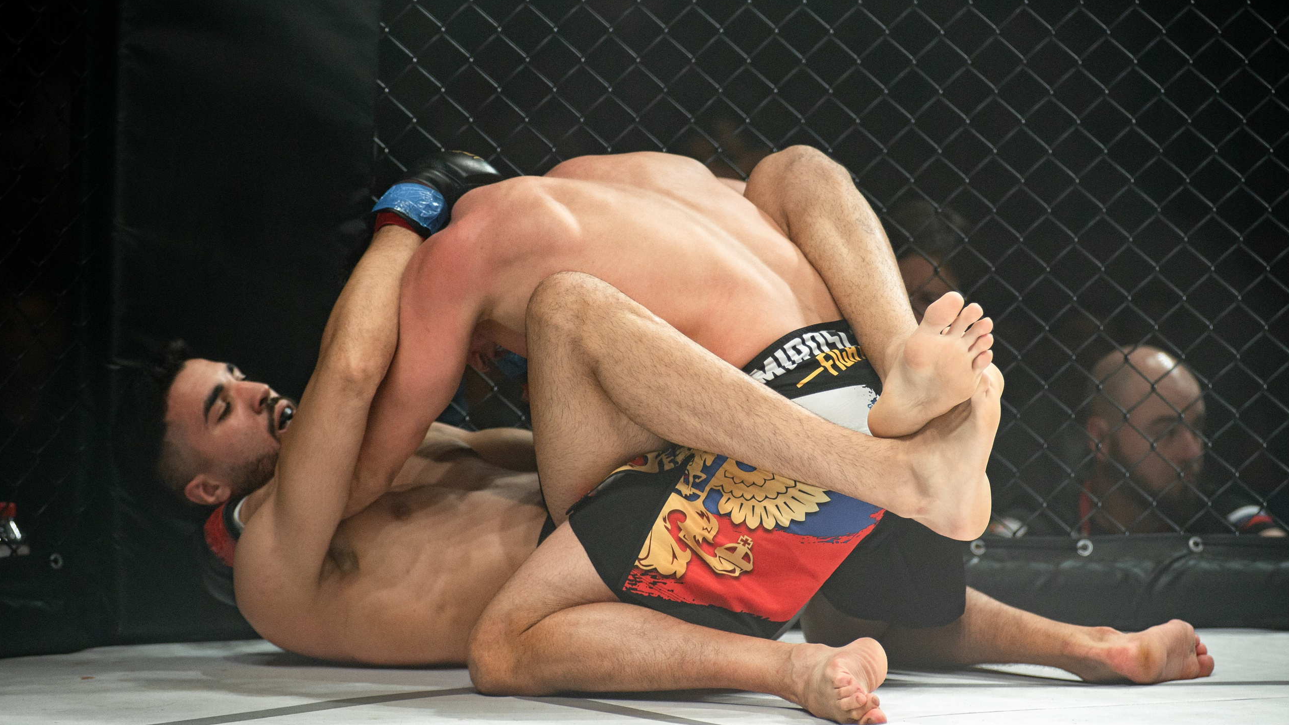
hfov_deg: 14.1
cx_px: 647
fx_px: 5230
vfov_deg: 7.9
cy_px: 357
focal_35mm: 153
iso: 1800
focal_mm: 145
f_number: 4
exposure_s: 1/640
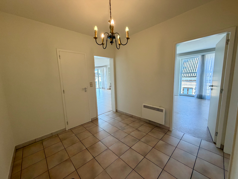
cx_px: 119
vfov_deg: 85.7
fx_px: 96
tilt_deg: -8.5
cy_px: 90
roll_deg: +2.4
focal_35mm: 14
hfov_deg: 102.1
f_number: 2.2
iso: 200
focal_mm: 2.22
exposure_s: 1/100
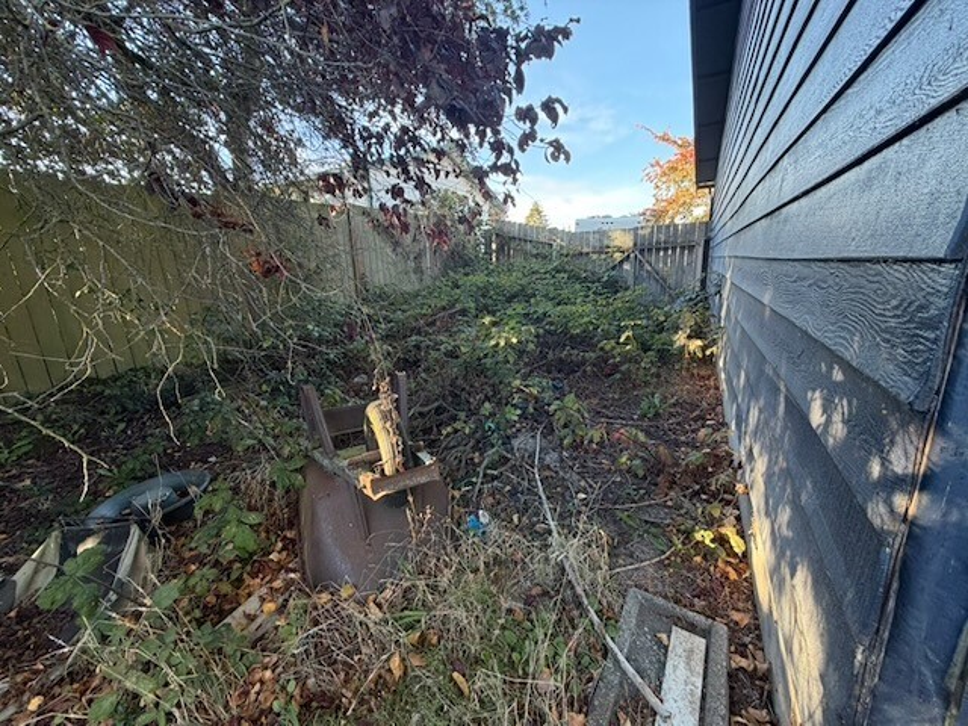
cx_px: 484
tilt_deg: -13.8
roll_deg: +2.4
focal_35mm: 14
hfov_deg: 102.1
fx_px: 391
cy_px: 363
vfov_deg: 85.7
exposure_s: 1/121
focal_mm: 2.22
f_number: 2.2
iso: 125
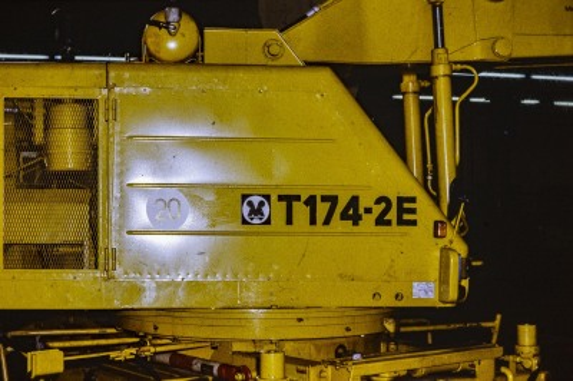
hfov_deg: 19.5
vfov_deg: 13.0
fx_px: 1670
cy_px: 190
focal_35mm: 105
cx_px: 286
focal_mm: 105
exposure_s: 1/100
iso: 320
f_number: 8
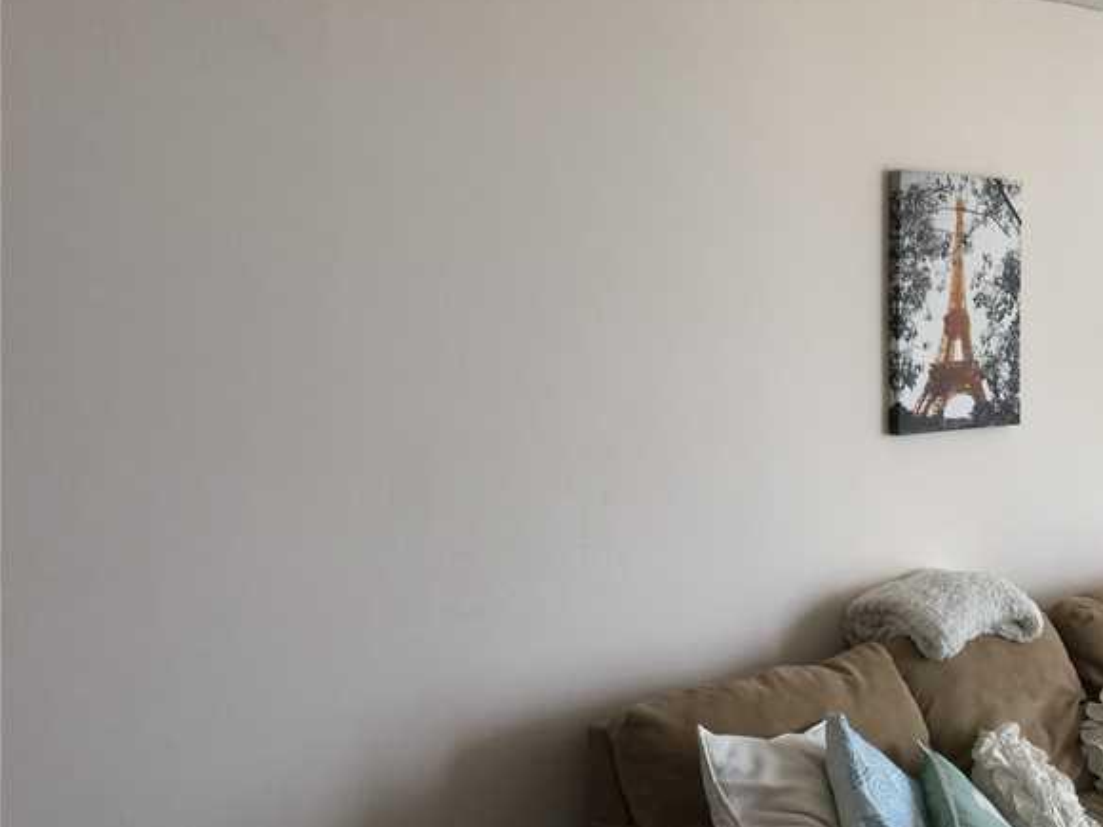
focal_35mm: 40
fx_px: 1275
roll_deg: +0.3
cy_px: 376
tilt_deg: -4.3
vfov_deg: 35.9
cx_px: 759
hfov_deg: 45.9
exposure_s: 1/30
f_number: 2.2
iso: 32
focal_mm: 4.15
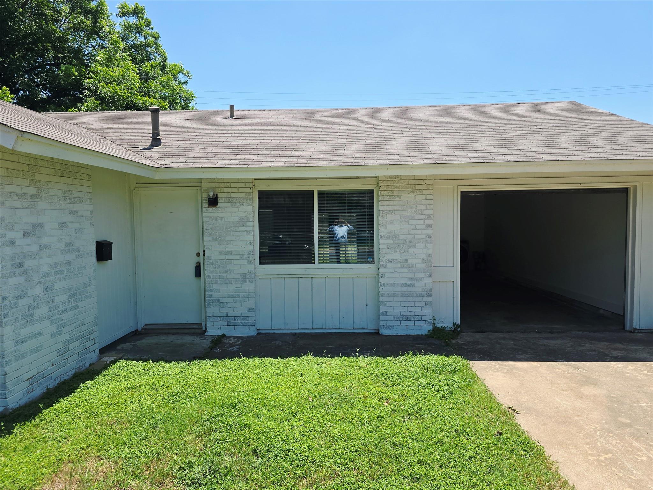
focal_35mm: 23
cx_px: 326
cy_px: 245
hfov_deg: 73.9
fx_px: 434
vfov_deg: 58.9
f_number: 1.7
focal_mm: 6.3
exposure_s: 1/705
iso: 12
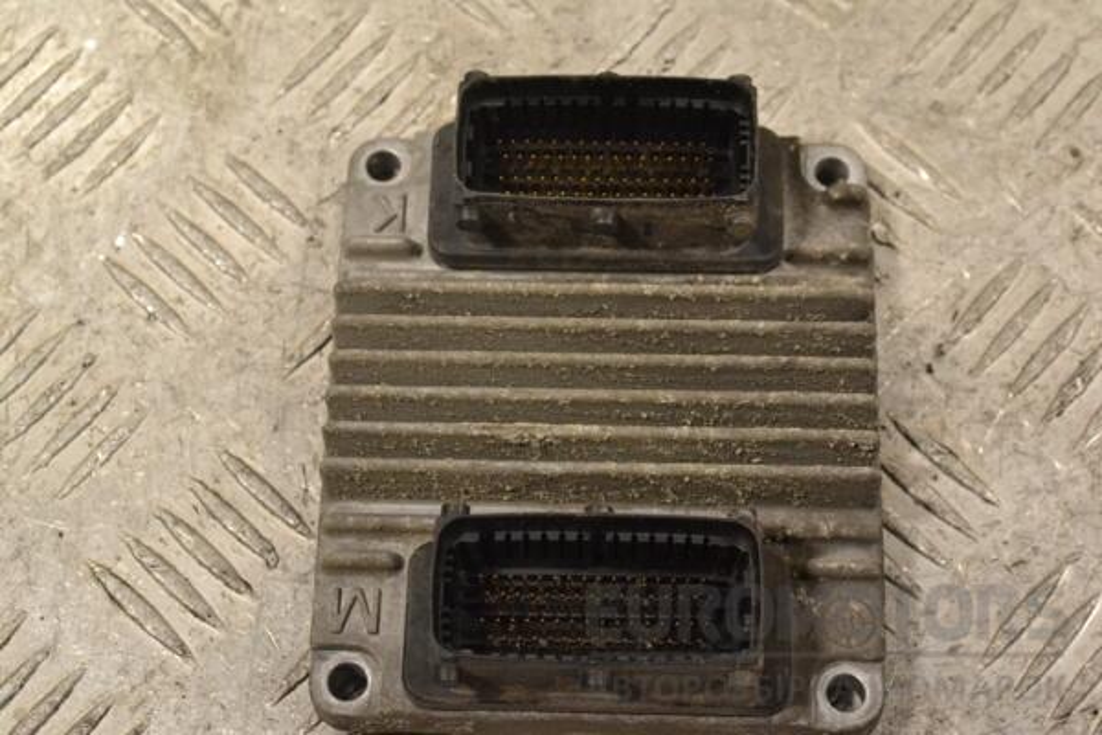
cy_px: 368
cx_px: 551
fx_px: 2066
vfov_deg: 20.2
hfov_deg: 29.9
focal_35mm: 68
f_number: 10
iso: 3200
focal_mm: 45
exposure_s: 1/400
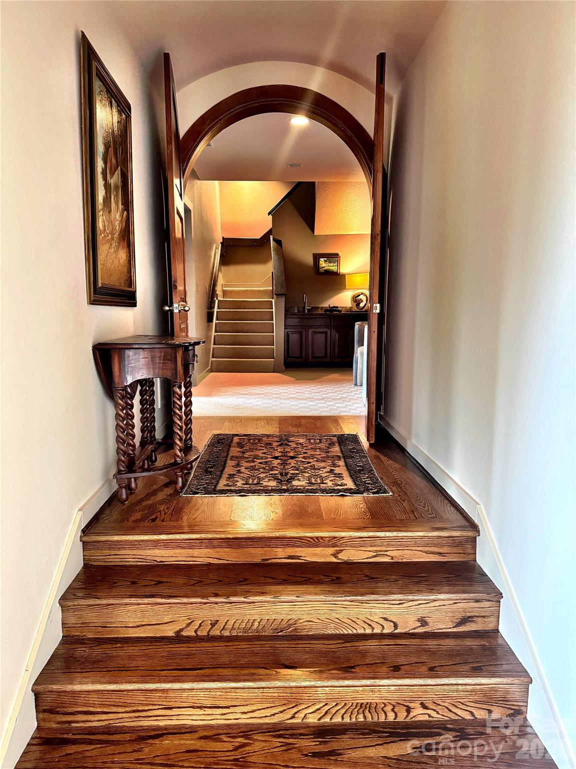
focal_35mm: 24
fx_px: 532
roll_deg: +0.6
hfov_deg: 56.8
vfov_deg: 71.6
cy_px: 384
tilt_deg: -9.1
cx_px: 288
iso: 640
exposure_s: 1/60
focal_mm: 6.76
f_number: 1.78
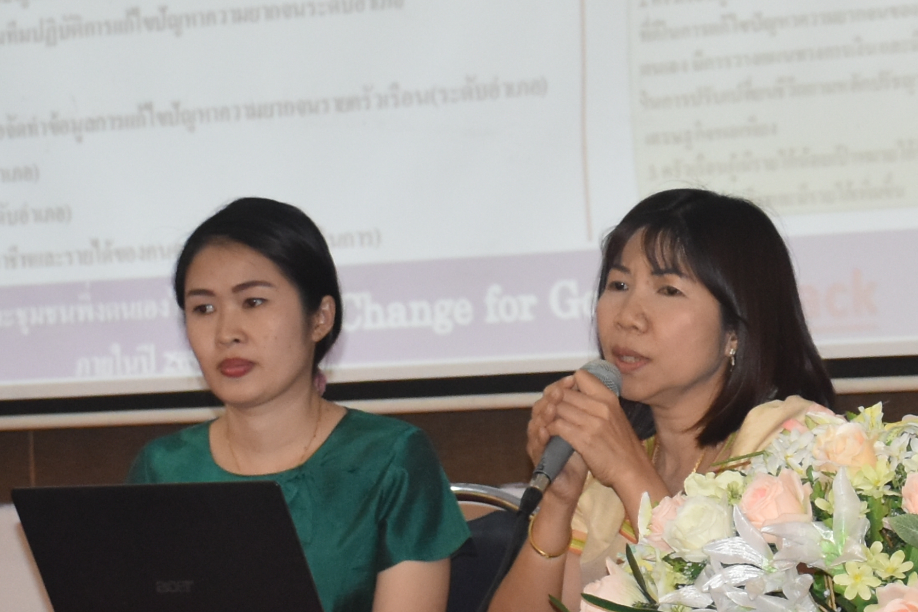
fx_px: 4998
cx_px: 797
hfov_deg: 10.4
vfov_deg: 7.0
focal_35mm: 196
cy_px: 237
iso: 800
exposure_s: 1/80
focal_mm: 34
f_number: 4.5
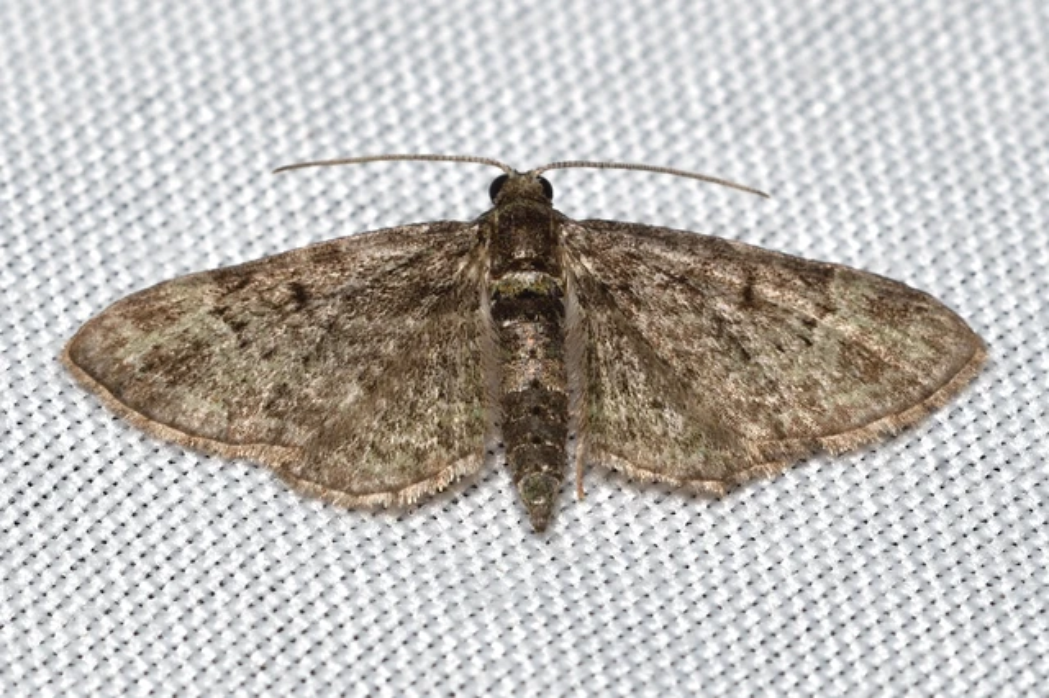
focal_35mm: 225
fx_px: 6553
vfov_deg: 6.1
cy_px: 349
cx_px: 524
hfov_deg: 9.2
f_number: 10
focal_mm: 150
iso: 100
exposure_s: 1/250
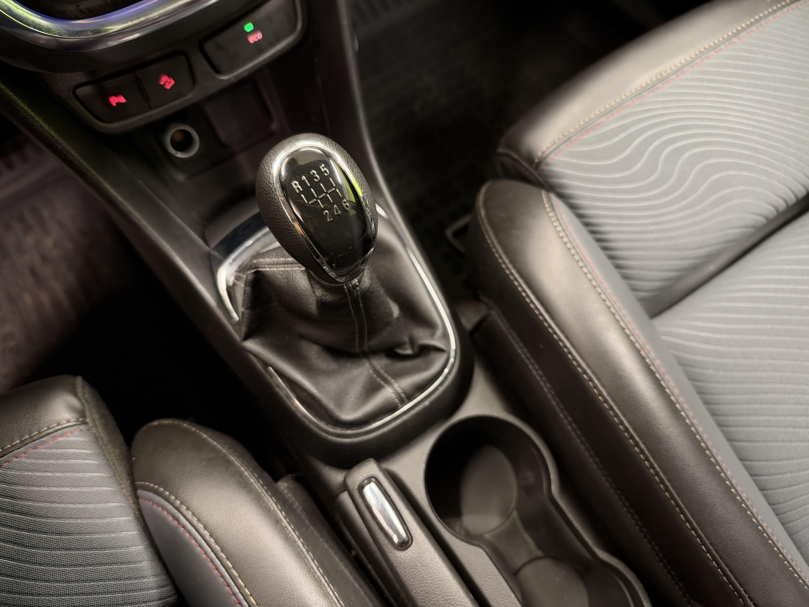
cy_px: 304
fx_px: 561
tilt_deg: -69.9
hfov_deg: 71.6
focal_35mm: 24
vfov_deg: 56.8
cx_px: 404
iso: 500
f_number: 1.48
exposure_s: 1/33
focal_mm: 6.93
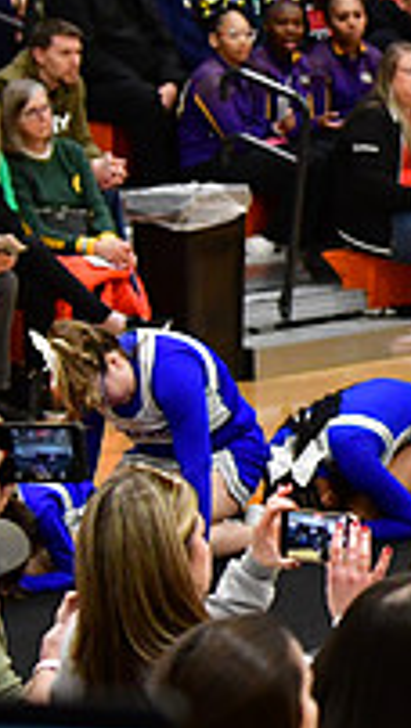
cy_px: 402
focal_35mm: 316
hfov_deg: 3.8
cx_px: 995
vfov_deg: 6.8
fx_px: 6107
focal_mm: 70
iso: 4000
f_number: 3.5
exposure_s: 1/500
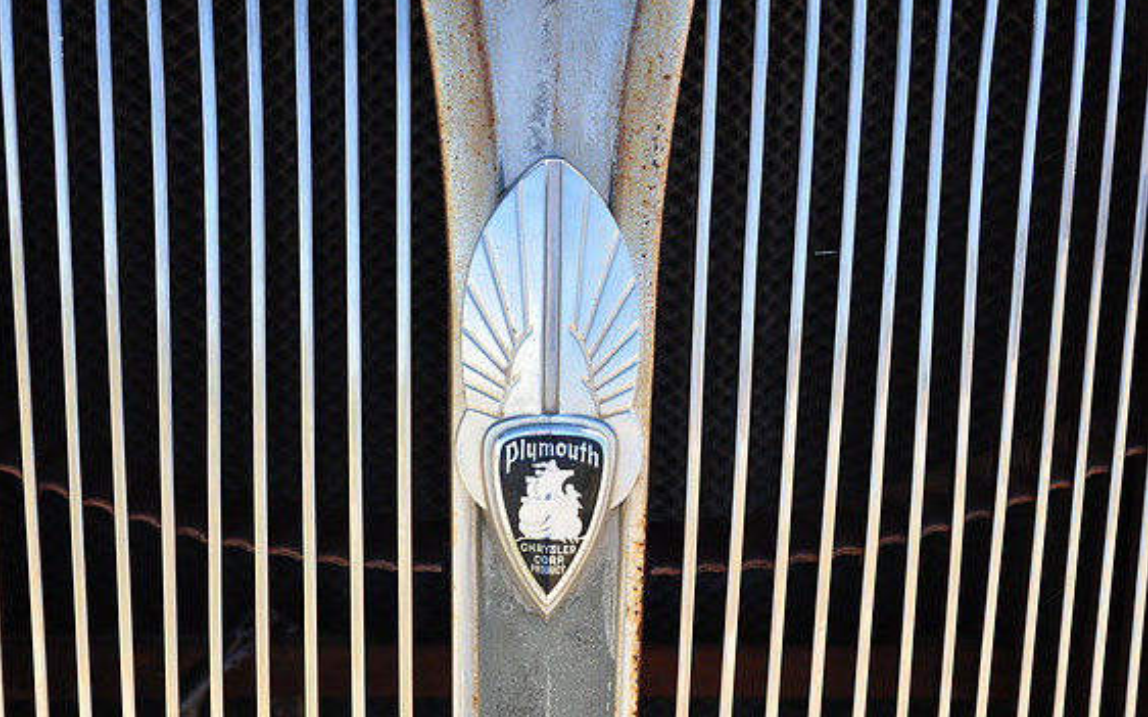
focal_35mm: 82
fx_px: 2565
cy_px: 361
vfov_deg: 15.9
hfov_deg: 25.2
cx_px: 558
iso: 200
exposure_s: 1/80
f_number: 8
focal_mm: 52
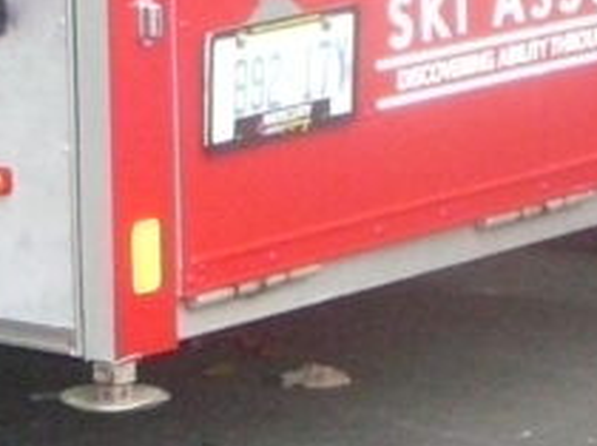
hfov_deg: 6.8
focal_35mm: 288
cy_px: -486
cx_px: -253
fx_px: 4961
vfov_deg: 5.0
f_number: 3.5
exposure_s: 1/40
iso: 400
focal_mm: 8.7
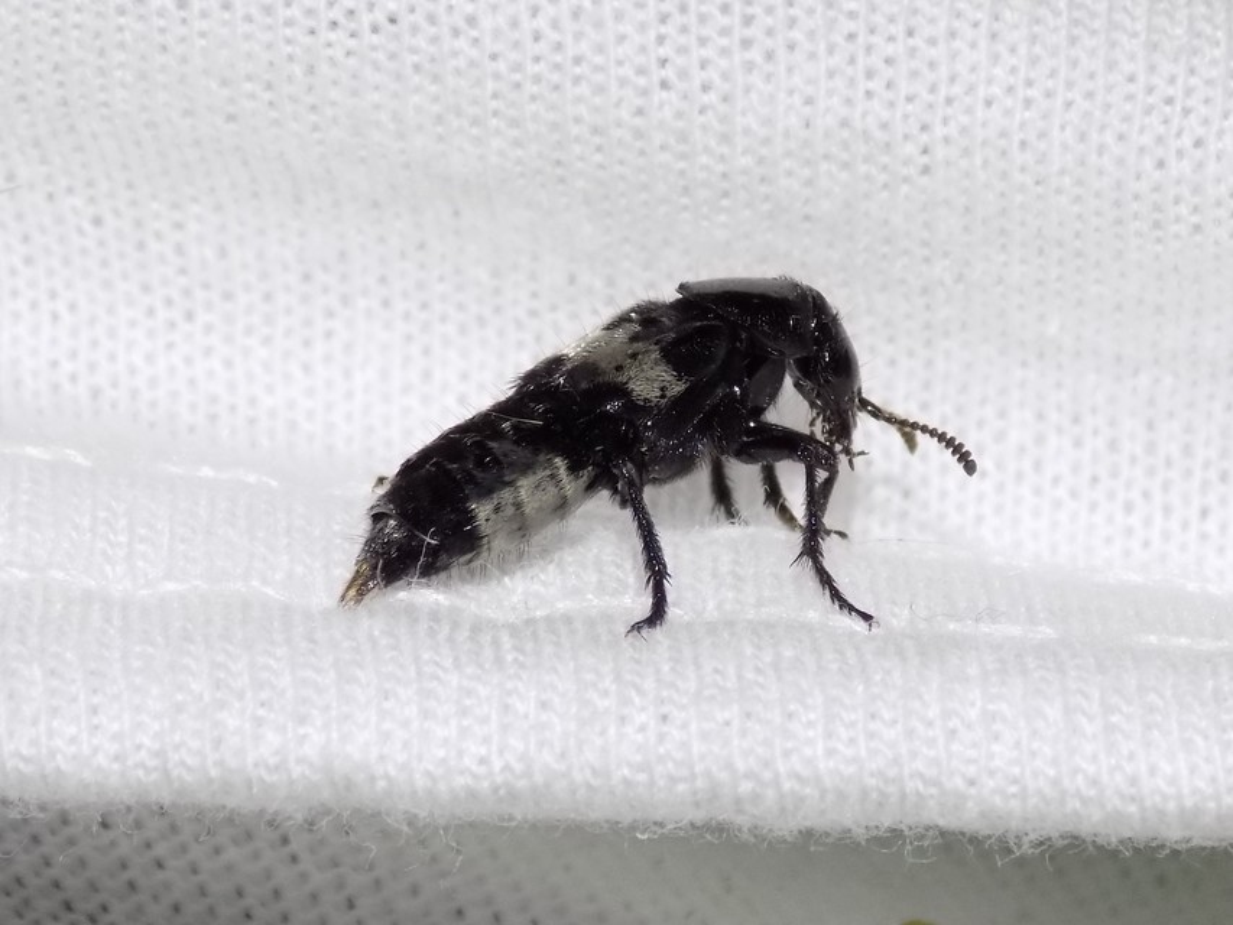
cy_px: 462
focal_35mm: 118
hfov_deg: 16.7
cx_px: 616
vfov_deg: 12.6
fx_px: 4204
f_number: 4.8
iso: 200
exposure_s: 1/30
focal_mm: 20.9
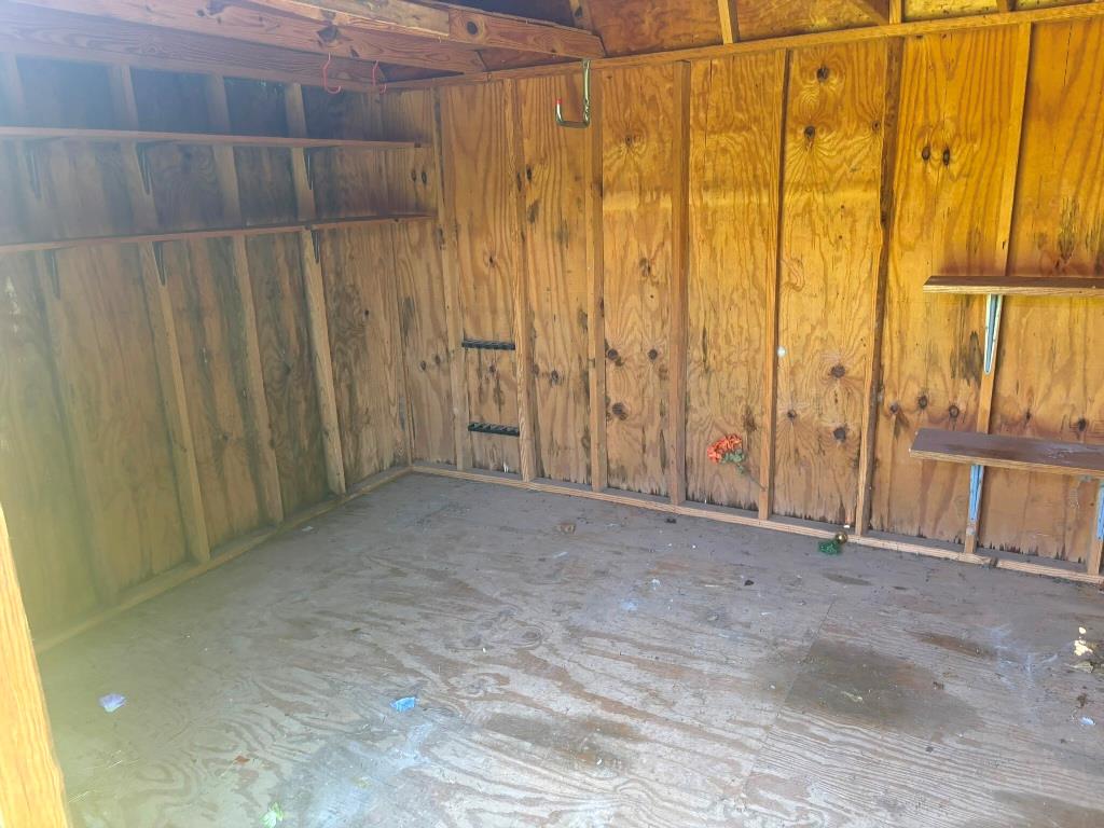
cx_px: 552
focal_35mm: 26
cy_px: 414
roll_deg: +2.4
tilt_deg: -17.0
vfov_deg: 53.1
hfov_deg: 67.3
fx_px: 829
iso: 125
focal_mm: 5.96
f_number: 1.6
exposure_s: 1/101
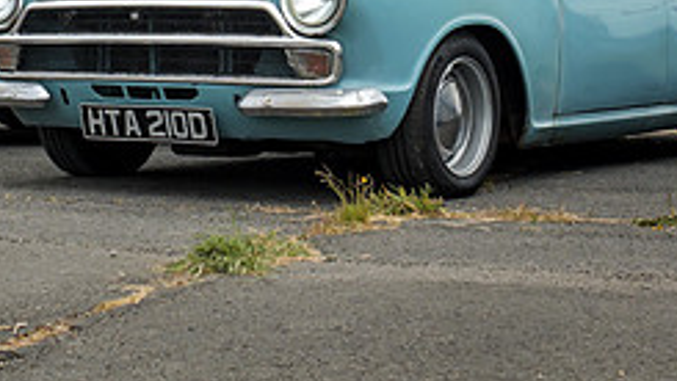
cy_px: -146
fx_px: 1688
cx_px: 348
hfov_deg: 22.7
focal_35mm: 94
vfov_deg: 12.4
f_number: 4.5
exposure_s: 1/200
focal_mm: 16
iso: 100
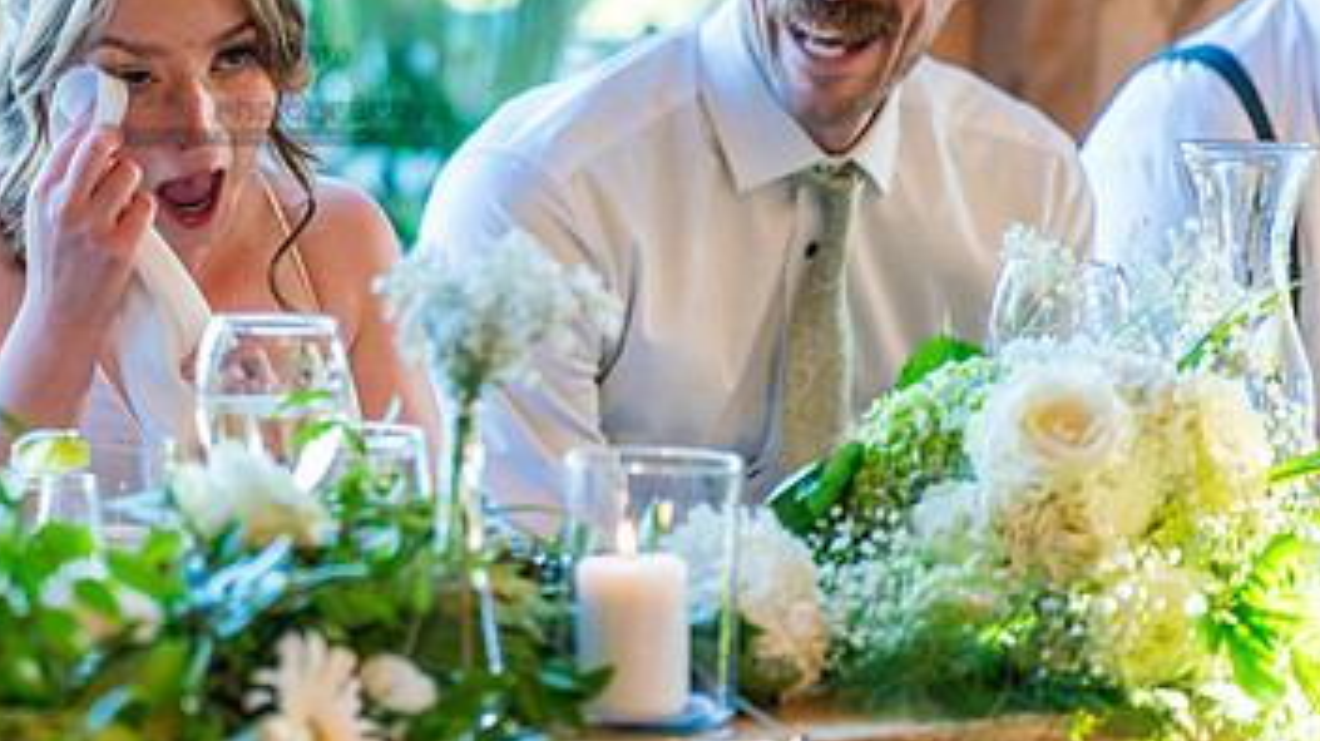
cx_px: 278
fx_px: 9095
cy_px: 88
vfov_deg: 4.7
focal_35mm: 260
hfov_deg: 8.3
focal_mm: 150
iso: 1000
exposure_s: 1/320
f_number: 2.8
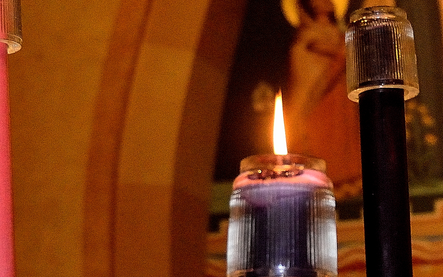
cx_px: 359
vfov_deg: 9.0
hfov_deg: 14.2
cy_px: 198
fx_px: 1762
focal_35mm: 146
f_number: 4
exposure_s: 1/60
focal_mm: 28
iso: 1800
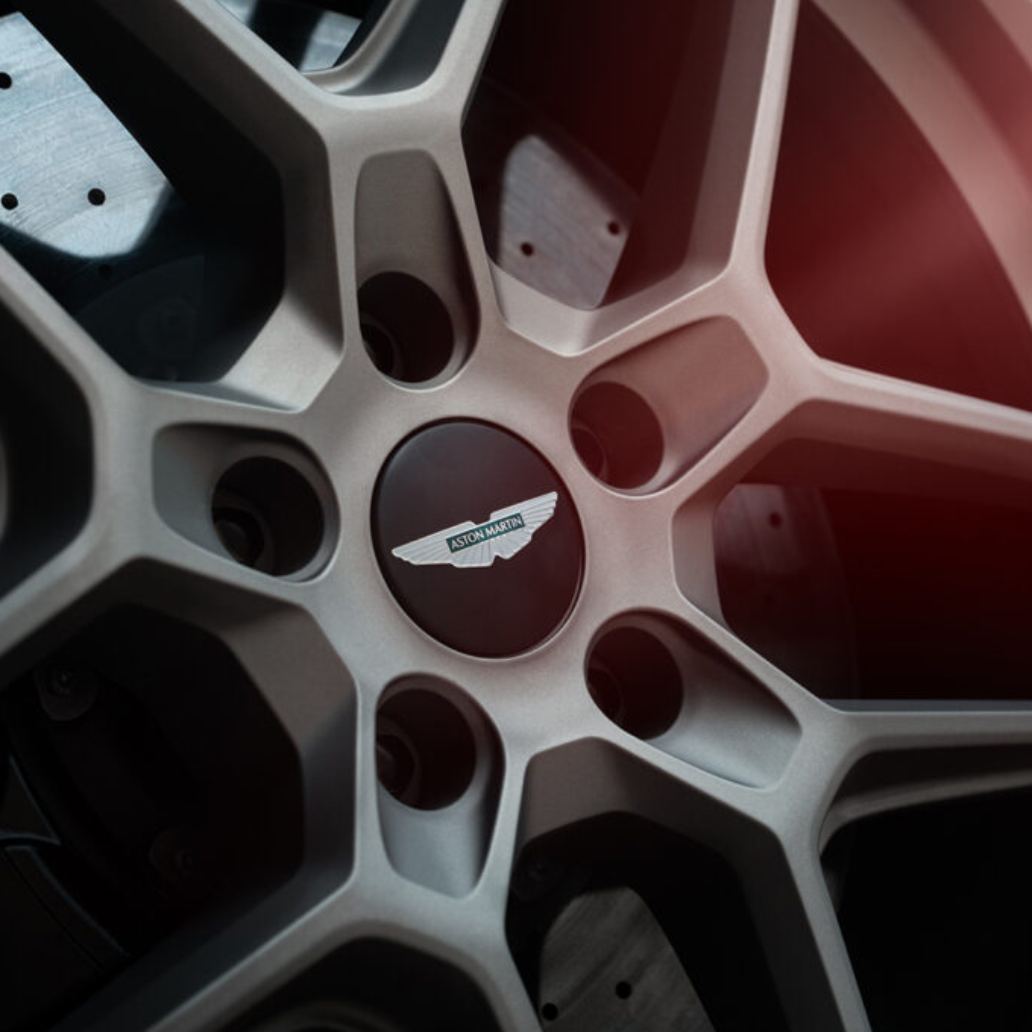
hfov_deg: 23.7
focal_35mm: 73
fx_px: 2462
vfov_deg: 23.7
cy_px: 517
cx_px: 519
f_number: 5
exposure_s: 1/800
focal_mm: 57
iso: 800
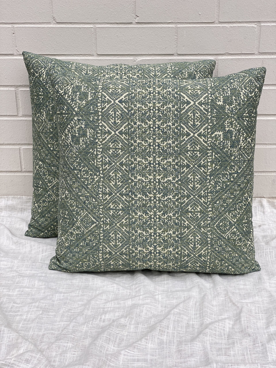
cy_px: 184
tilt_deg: -20.7
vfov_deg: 36.8
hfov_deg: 28.0
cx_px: 138
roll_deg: +0.3
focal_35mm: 52
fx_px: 553
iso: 20
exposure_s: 1/197
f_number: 2
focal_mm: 6
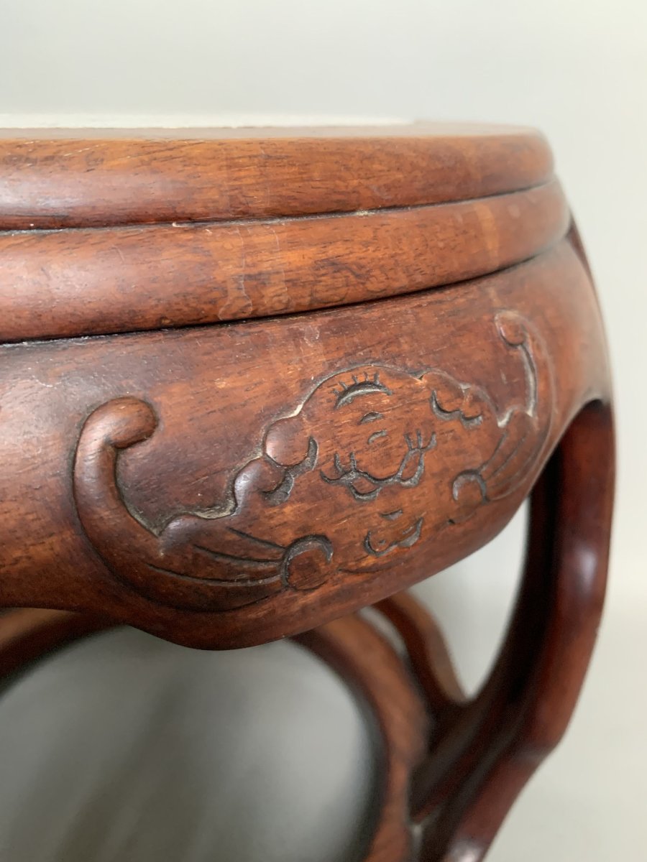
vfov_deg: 67.3
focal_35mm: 26
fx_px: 648
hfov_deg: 53.1
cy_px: 431
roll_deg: -0.4
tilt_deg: -24.3
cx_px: 324
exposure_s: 1/60
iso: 400
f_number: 1.8
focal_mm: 4.25
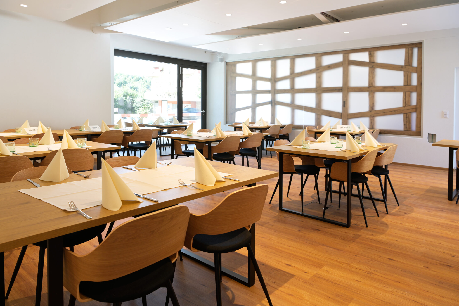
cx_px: 230
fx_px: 306
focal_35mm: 24
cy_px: 153
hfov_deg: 73.7
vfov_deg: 53.1
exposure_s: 1/13
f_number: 8
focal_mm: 24
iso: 160
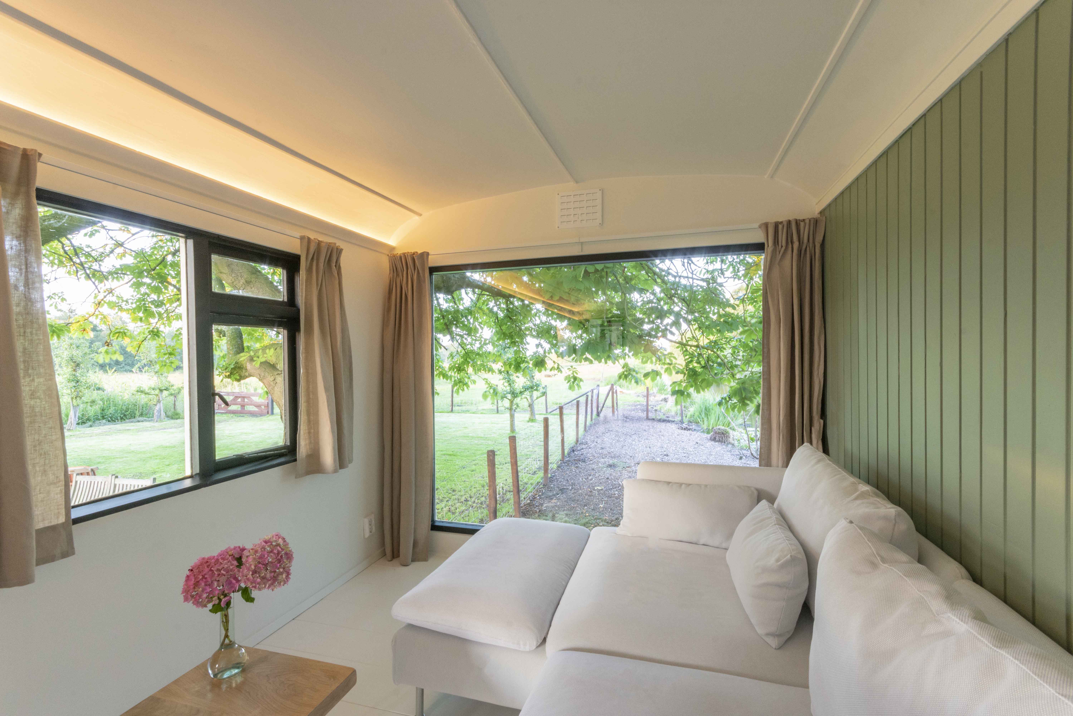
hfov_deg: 100.4
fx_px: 447
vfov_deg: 77.3
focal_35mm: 15
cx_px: 536
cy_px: 358
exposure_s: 1/2
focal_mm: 10
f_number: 16
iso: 500
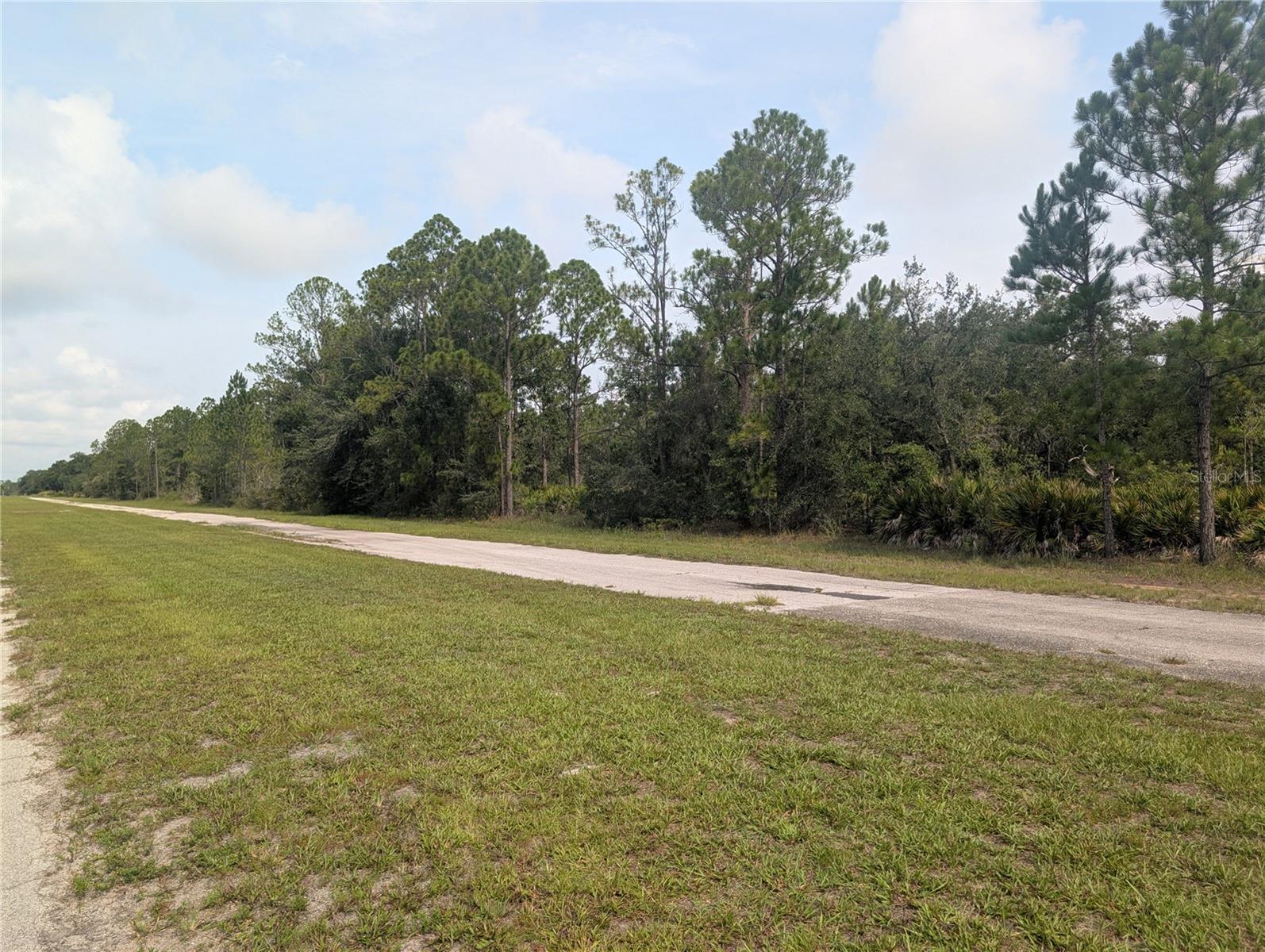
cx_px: 632
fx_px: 878
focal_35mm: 24
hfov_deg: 71.5
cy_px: 476
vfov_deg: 56.9
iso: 22
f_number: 1.68
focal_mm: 6.9
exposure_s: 1/565
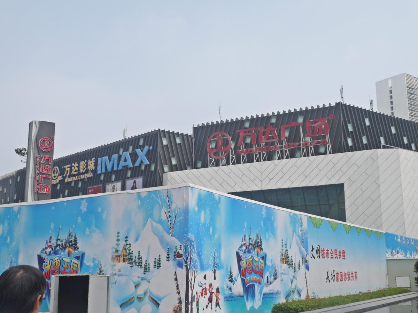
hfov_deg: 41.2
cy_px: 156
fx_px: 555
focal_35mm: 46
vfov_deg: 31.5
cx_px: 209
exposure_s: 1/400
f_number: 10
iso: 160
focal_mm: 23
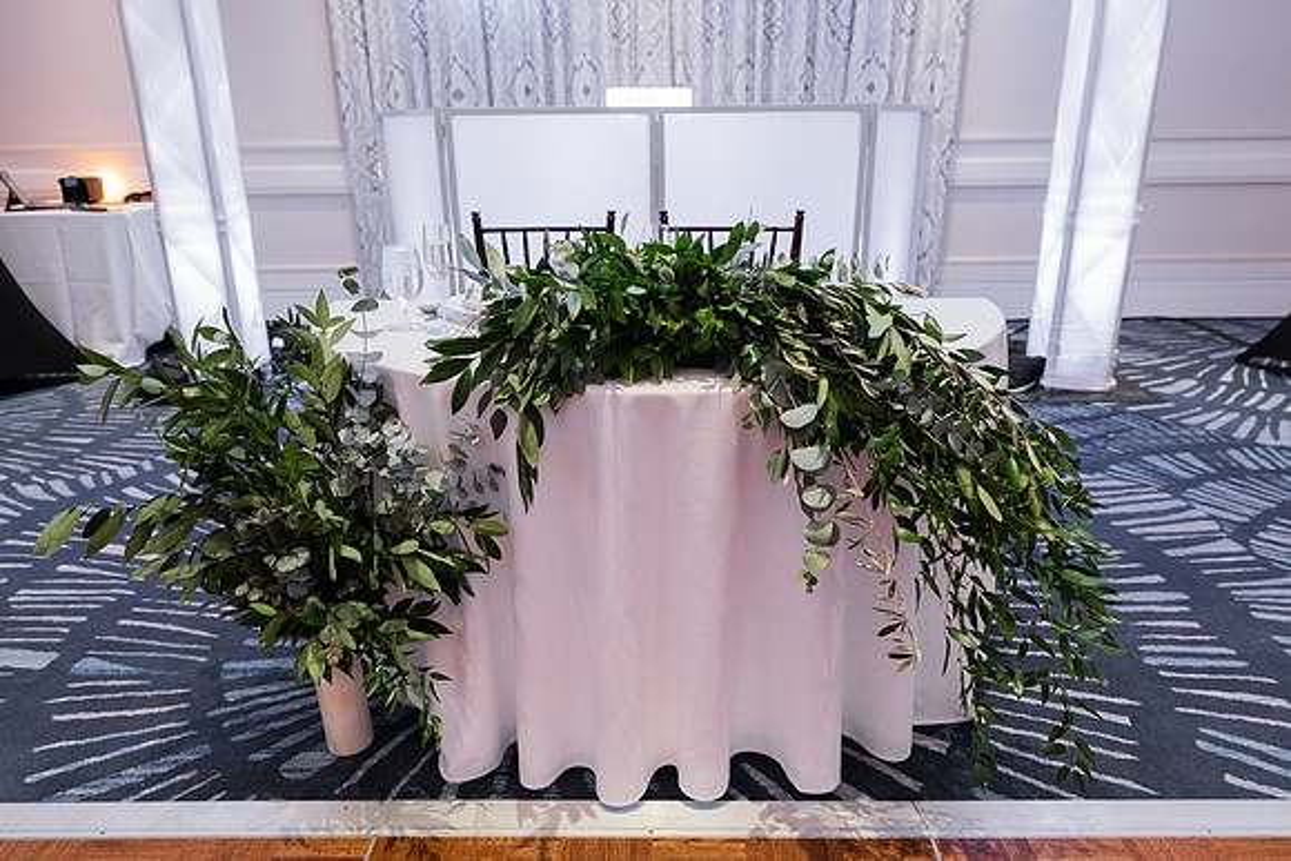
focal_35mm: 25
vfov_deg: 52.0
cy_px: 430
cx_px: 646
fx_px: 884
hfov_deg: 72.3
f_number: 4
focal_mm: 24
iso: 1600
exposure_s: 1/160
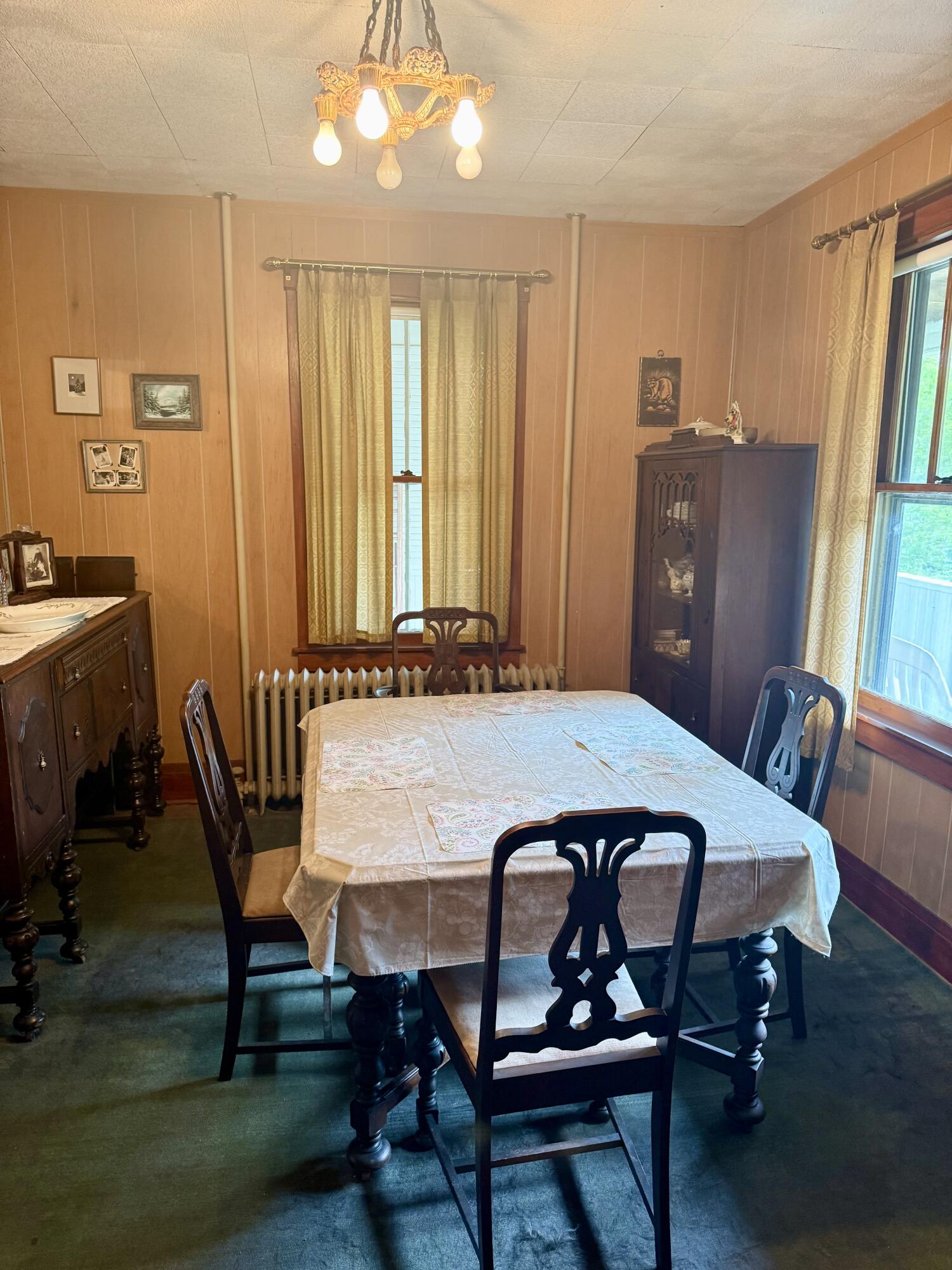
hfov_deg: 56.8
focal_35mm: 24
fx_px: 880
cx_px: 476
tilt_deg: -10.8
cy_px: 635
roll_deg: -0.9
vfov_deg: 71.6
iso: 250
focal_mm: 6.76
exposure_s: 1/60
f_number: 1.78
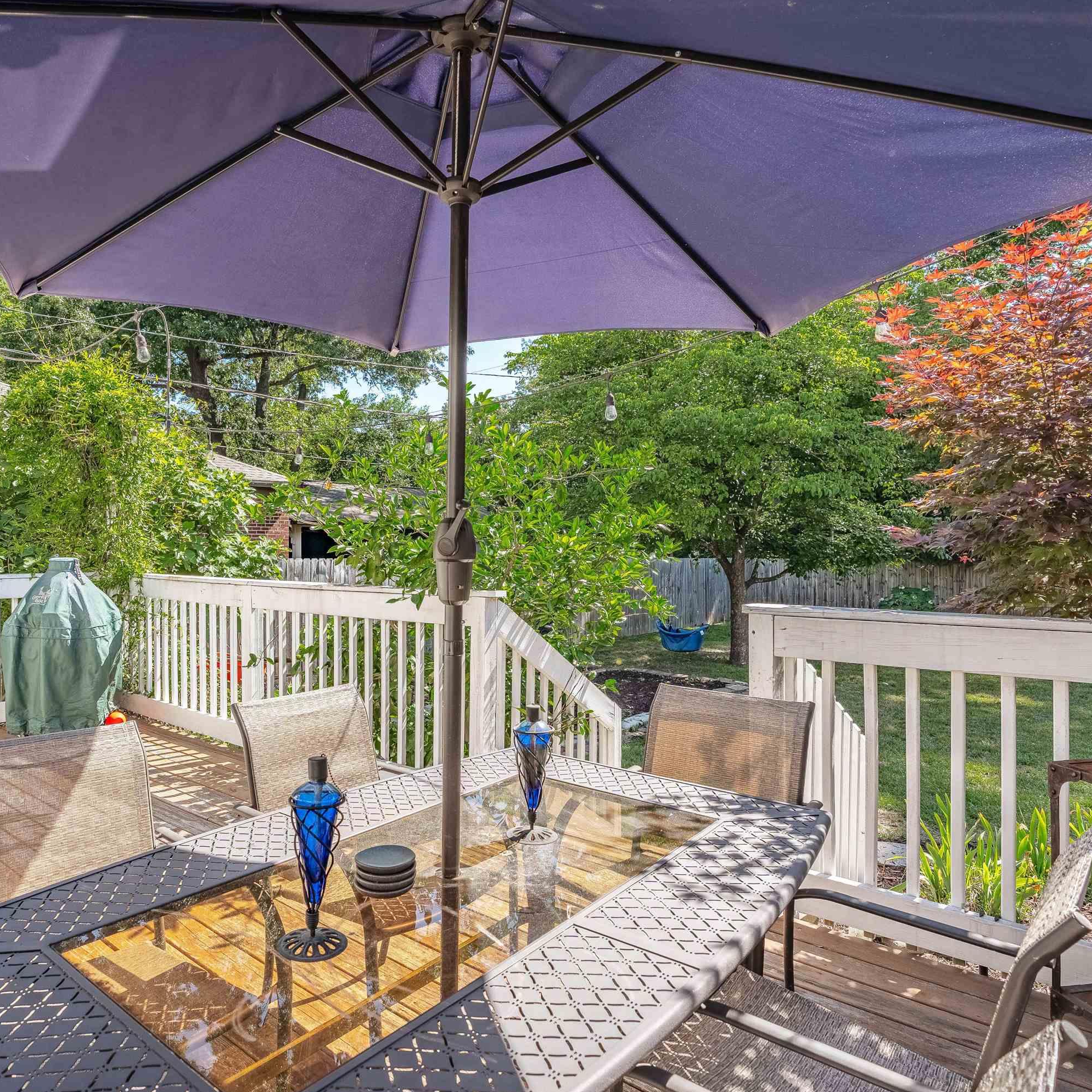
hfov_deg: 71.1
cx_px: 419
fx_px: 749
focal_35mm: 21
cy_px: 542
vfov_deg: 72.1
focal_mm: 16
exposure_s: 1/5000
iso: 500
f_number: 7.1
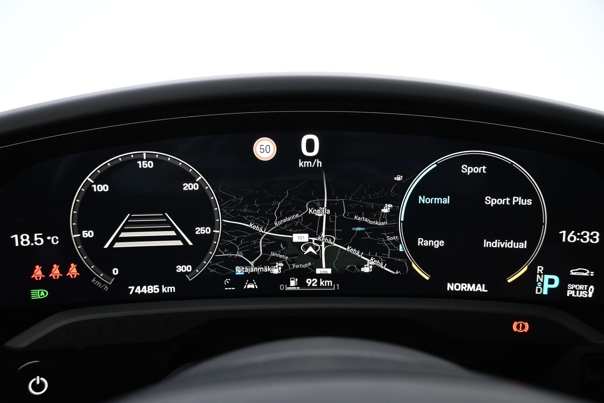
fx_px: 403
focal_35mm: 24
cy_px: 202
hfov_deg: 73.7
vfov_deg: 53.1
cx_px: 302
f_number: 4
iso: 2800
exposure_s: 1/30
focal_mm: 16
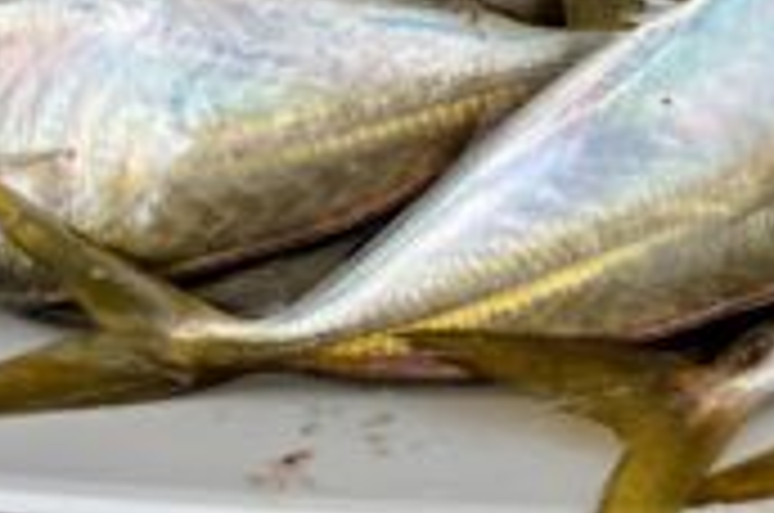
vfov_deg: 19.7
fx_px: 1352
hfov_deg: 31.0
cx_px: 639
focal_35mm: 63
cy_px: -158
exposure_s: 1/764
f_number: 1.6
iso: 50
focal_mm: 5.96
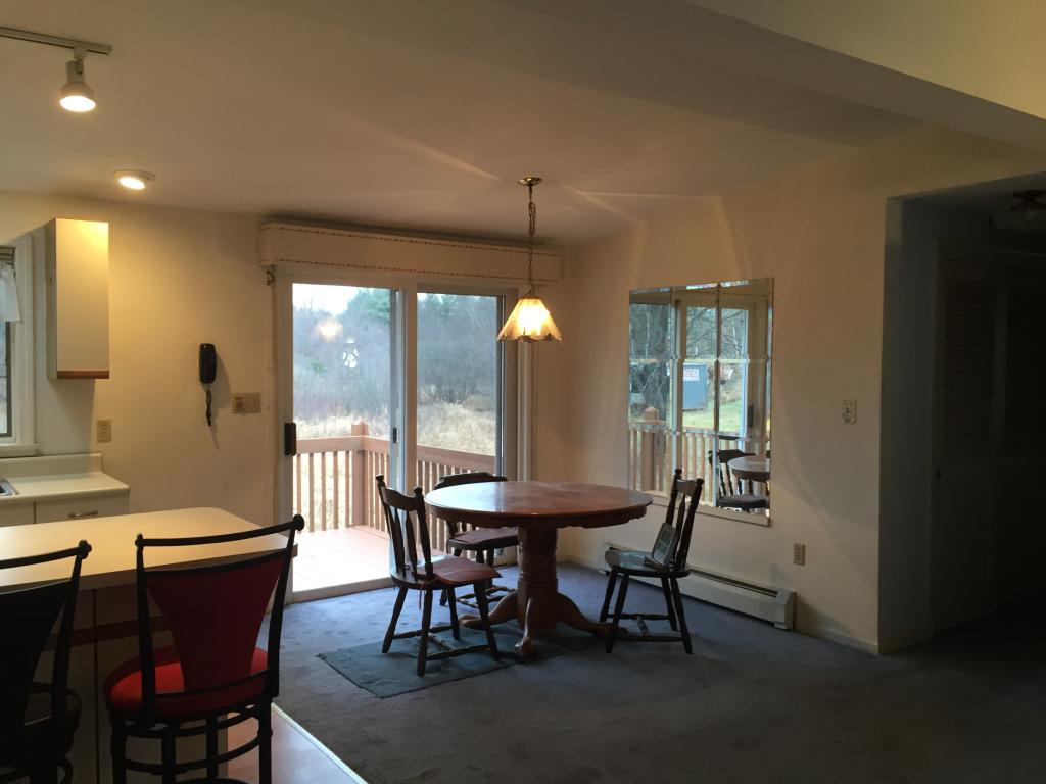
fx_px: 876
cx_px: 523
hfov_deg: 61.7
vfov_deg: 48.2
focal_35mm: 29
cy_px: 392
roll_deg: -0.4
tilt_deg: -1.9
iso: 64
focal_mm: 4.15
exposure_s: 1/30
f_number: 2.2
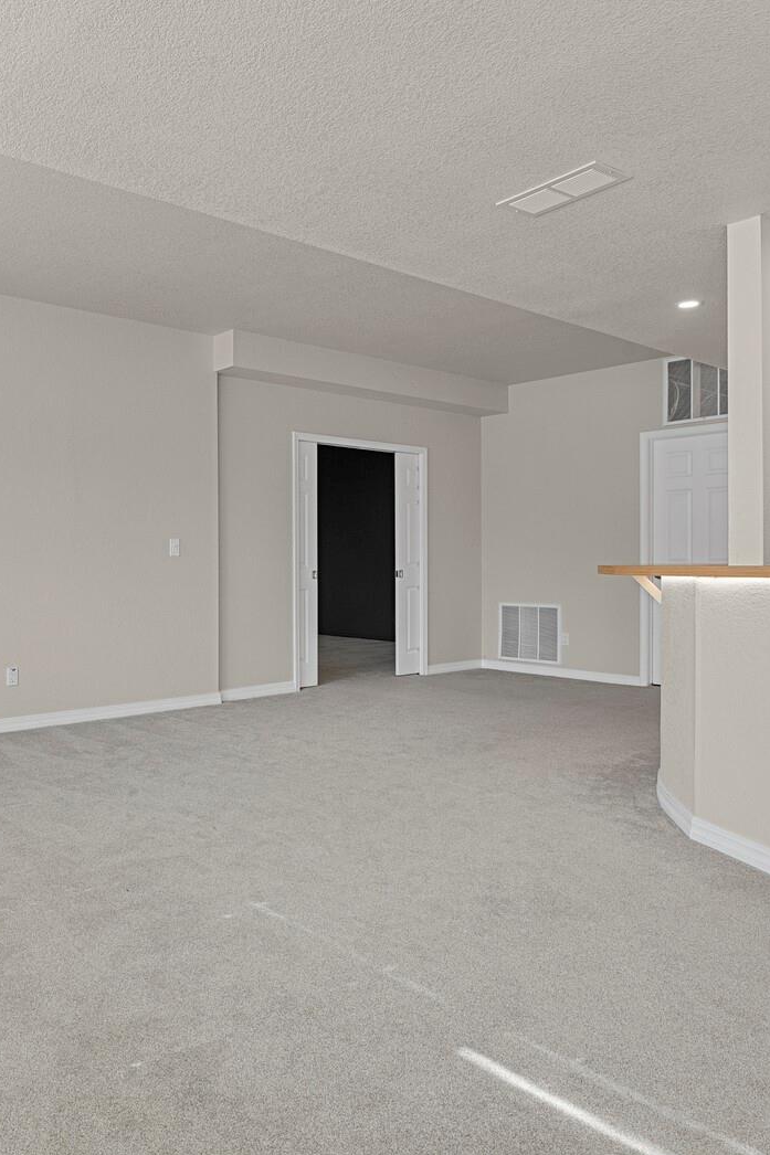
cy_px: 571
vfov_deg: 69.4
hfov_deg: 48.6
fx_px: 834
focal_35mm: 26
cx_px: 250
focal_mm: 17
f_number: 8
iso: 250
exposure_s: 1
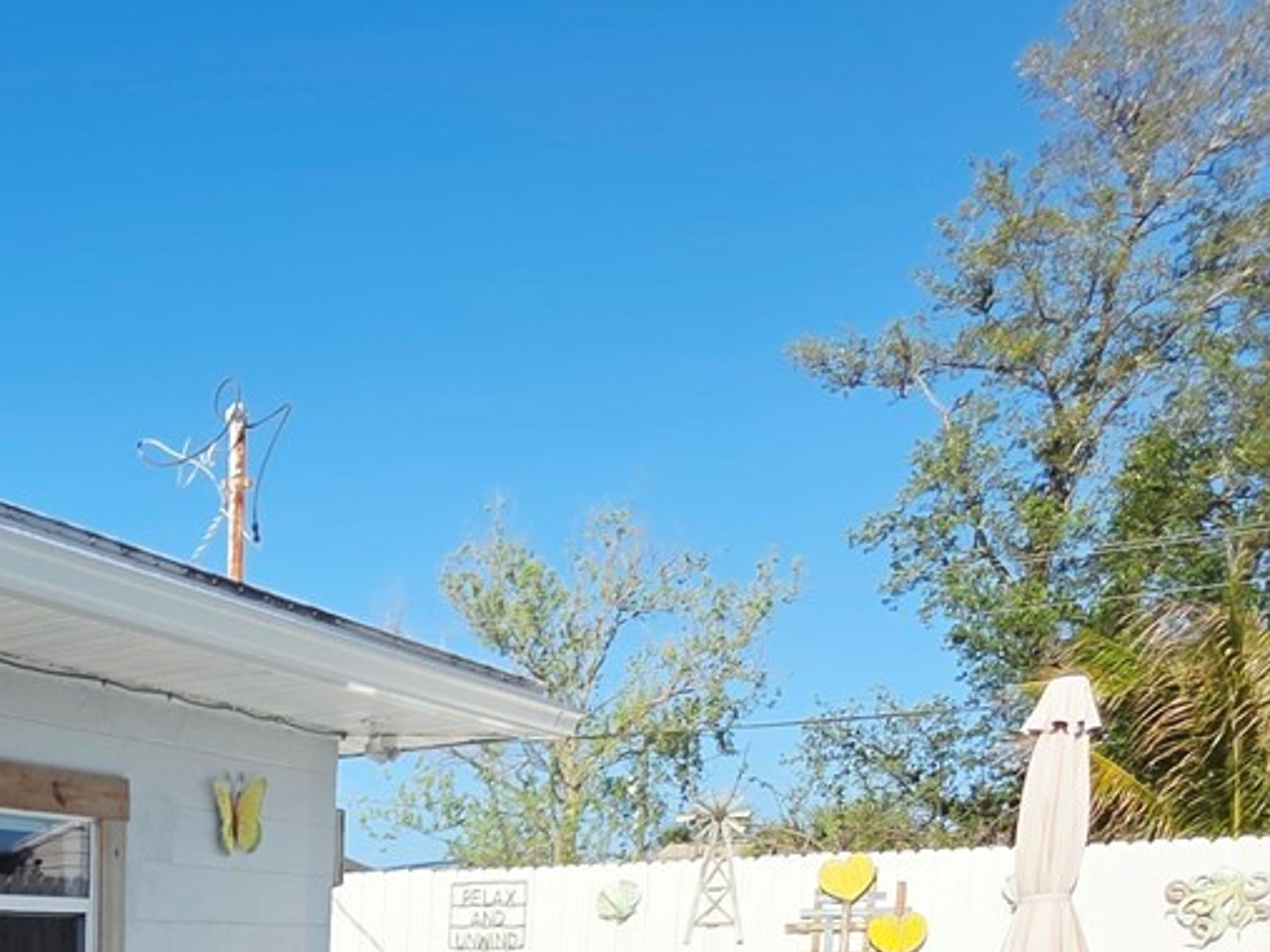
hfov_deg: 39.1
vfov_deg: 29.0
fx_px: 1504
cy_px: 1213
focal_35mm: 41
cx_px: -68
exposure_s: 1/2558
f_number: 1.9
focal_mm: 2.2
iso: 40
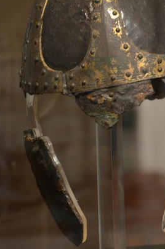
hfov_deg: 5.6
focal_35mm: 246
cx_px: 102
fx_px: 1700
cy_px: 109
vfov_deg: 8.4
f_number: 5.6
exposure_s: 1/25
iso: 1250
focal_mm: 100
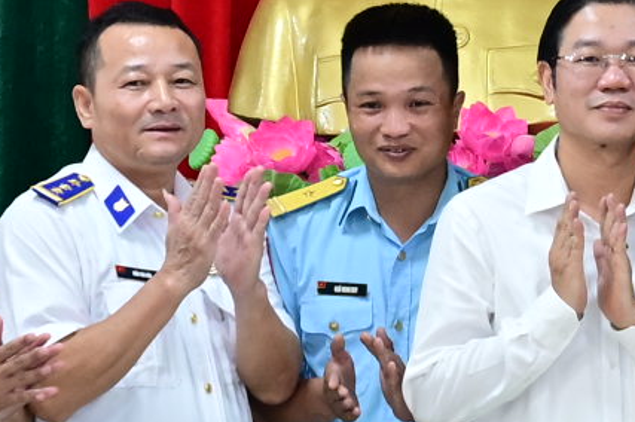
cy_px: 153
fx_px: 5622
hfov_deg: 6.4
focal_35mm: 319
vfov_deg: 4.3
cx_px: 775
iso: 2000
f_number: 4
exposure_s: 1/200
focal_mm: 45
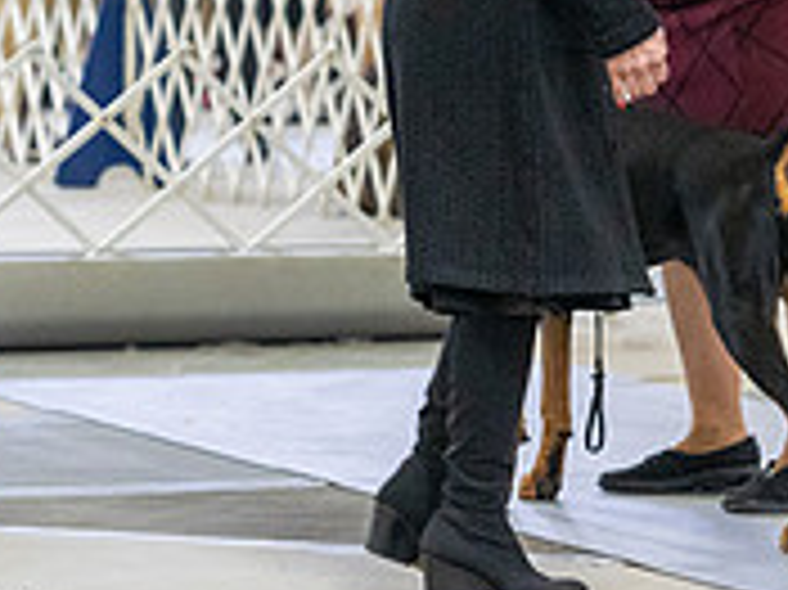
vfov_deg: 5.0
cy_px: -133
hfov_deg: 6.6
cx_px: 1058
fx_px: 6734
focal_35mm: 296
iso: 6400
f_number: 3.5
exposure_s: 1/320
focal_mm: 93
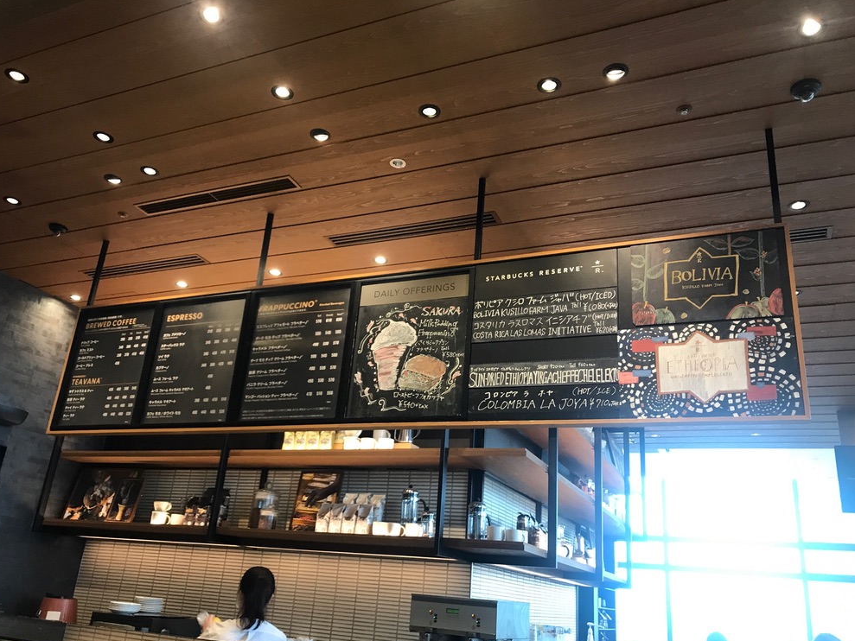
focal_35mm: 29
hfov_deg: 61.6
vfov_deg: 48.2
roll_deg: -5.5
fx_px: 716
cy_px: 329
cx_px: 417
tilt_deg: +20.1
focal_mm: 3.99
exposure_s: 1/30
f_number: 1.8
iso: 40
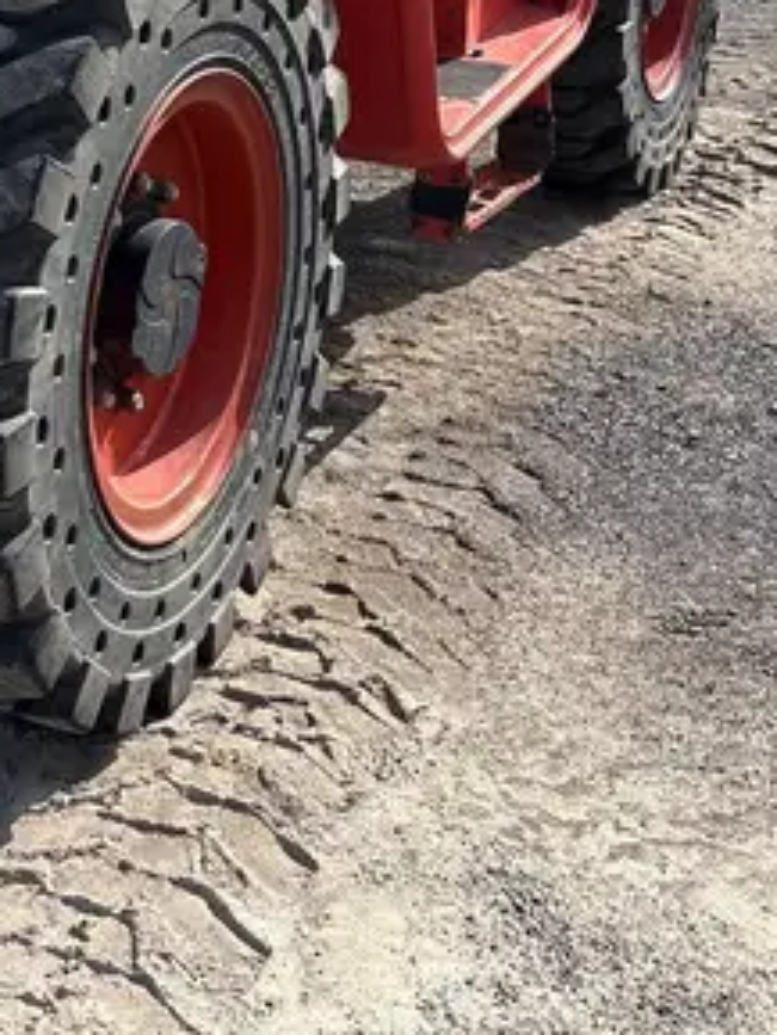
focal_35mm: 66
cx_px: -158
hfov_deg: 20.8
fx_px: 1974
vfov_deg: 27.8
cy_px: 23
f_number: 1.6
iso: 64
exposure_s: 1/4329
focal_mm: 5.96
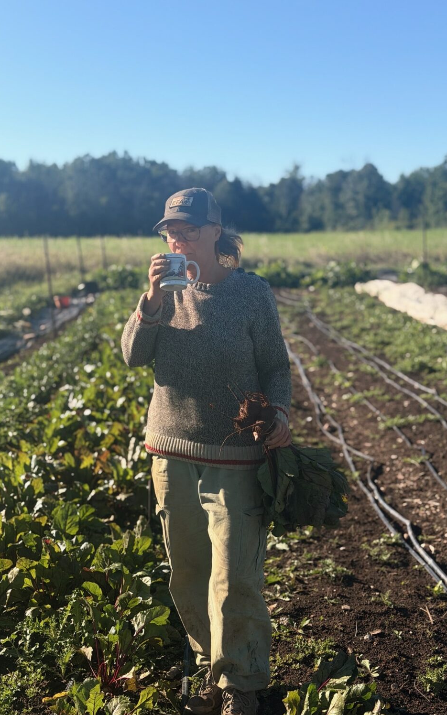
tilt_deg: -6.9
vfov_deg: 39.6
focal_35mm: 51
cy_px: 358
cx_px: 236
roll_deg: -0.8
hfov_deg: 25.3
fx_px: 994
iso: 64
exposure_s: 1/3378
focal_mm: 6.76
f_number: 1.78
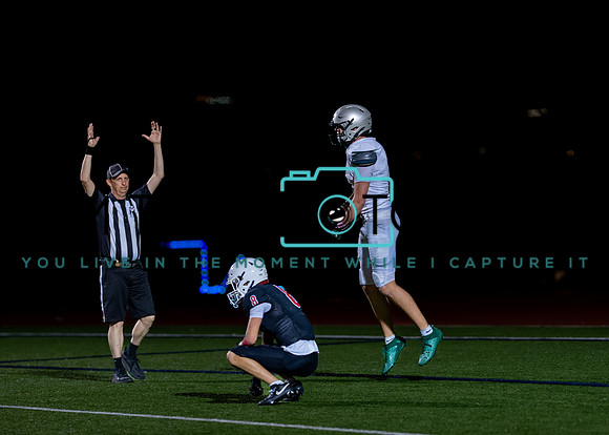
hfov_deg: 8.7
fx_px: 3997
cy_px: 201
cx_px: 327
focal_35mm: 231
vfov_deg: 6.2
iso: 1250
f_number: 1.8
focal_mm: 135
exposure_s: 1/1000
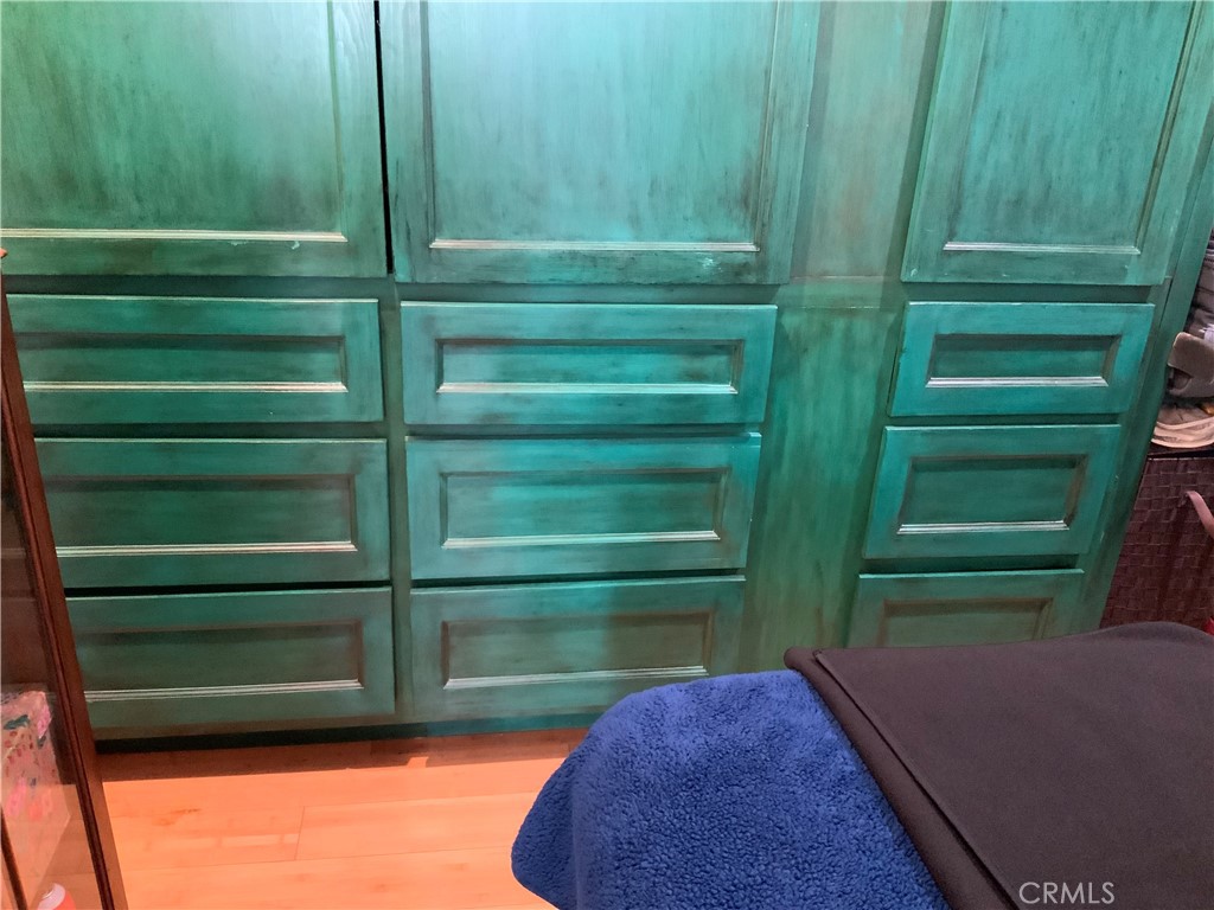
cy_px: 455
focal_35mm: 29
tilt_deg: -23.7
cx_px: 607
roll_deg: -3.5
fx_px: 1017
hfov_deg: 61.7
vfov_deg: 48.2
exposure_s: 1/30
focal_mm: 3
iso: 500
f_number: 1.8
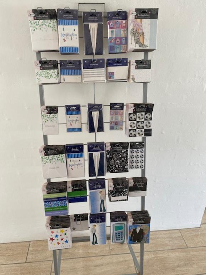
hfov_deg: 53.1
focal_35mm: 26
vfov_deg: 67.3
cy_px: 138
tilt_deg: -26.4
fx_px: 206
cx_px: 103
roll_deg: -0.3
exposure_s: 1/121
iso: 80
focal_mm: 4.25
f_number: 1.8
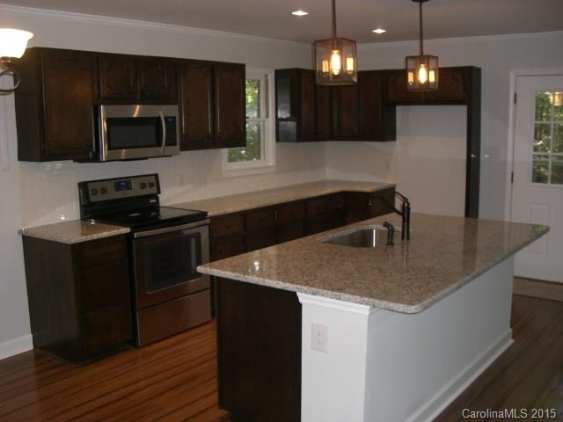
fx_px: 618
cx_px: 282
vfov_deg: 37.7
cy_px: 211
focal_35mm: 38
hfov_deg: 49.0
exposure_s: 1/60
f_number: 2.7
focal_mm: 6.2
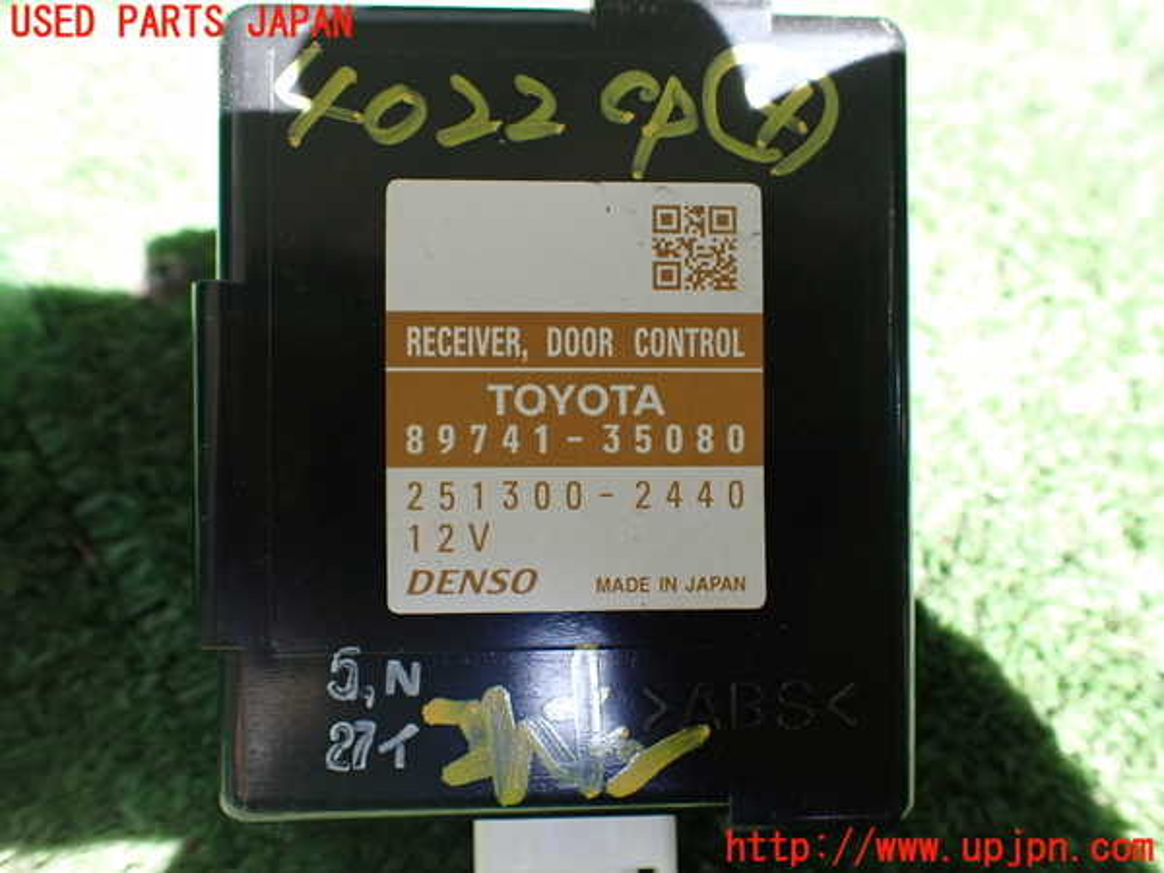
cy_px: 436
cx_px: 582
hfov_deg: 60.0
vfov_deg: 46.8
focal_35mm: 30
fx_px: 1009
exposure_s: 1/125
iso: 320
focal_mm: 5.4
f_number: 2.3
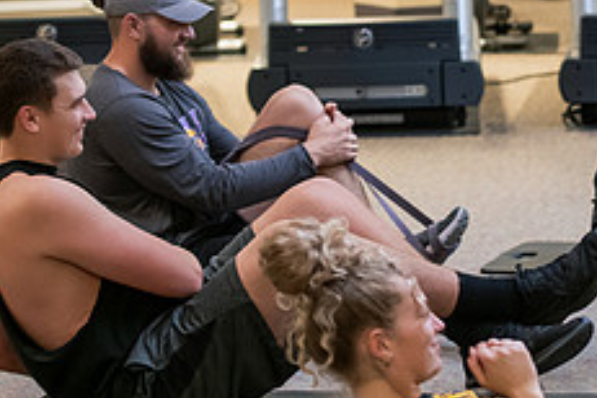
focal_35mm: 179
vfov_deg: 7.6
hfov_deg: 11.4
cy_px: 32
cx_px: 474
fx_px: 2968
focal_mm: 70
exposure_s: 1/200
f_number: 3.2
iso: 1600
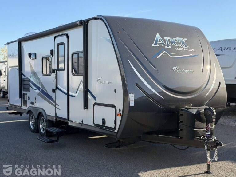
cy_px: 88
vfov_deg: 30.3
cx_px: 118
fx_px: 327
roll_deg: +0.6
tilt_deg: -2.8
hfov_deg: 39.7
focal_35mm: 48
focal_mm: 6.76
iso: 80
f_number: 1.78
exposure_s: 1/1838
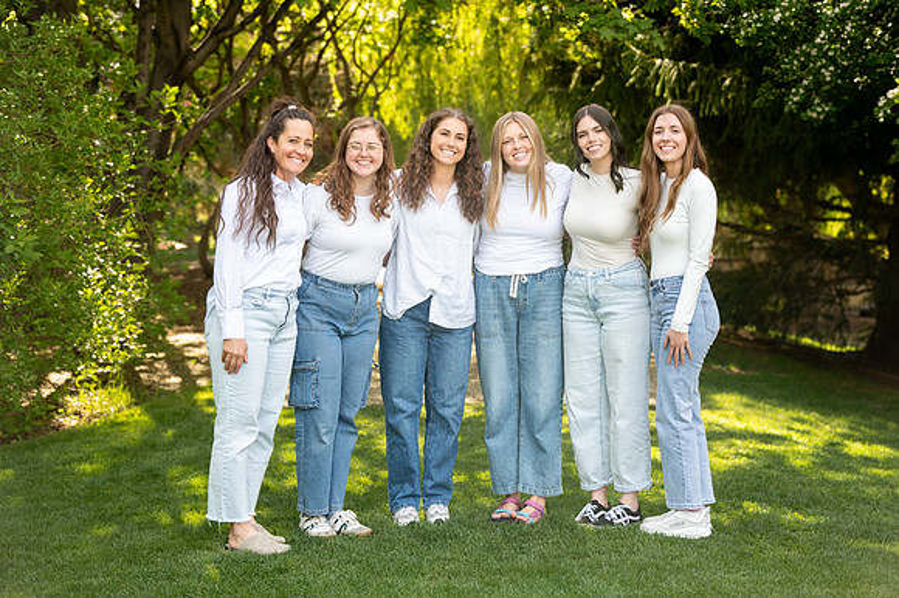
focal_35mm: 73
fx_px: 1825
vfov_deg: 18.6
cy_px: 299
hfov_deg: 27.7
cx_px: 450
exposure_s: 1/250
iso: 320
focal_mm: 72
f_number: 5
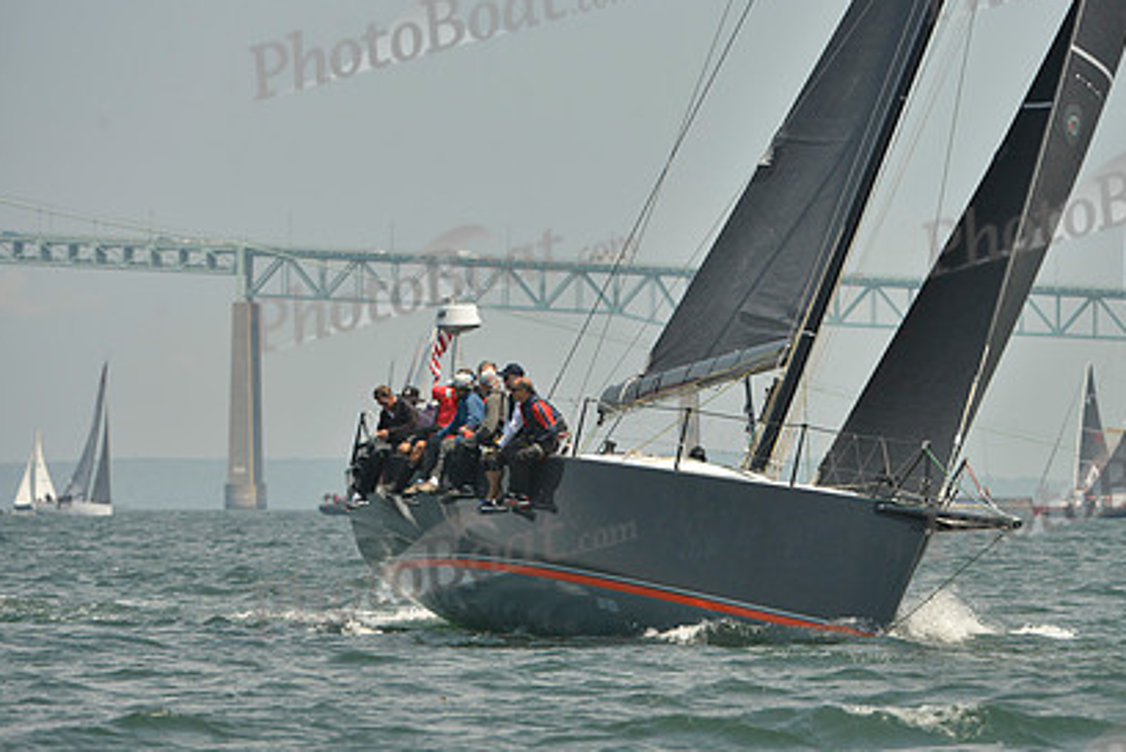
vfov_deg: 3.6
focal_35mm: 383
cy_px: 387
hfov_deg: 5.4
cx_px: 782
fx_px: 11983
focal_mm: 270
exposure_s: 1/1000
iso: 280
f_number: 8
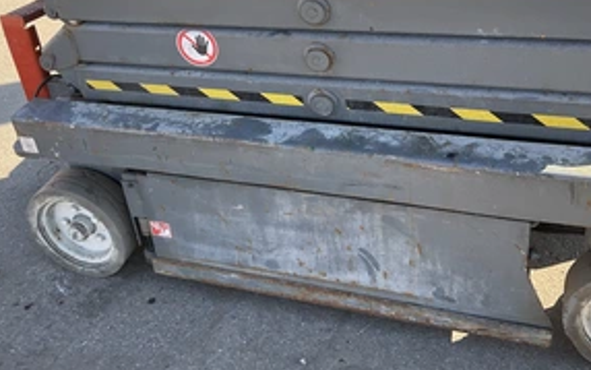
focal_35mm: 43
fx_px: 693
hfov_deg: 46.2
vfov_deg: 29.3
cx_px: 285
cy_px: 85
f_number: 1.8
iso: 25
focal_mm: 3
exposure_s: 1/316
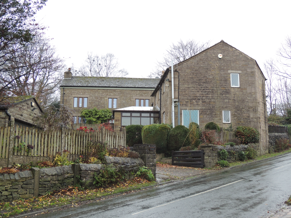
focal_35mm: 43
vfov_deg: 33.6
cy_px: 109
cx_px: 146
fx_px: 361
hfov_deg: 43.9
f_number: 3.4
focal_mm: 7.6
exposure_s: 1/50
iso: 110
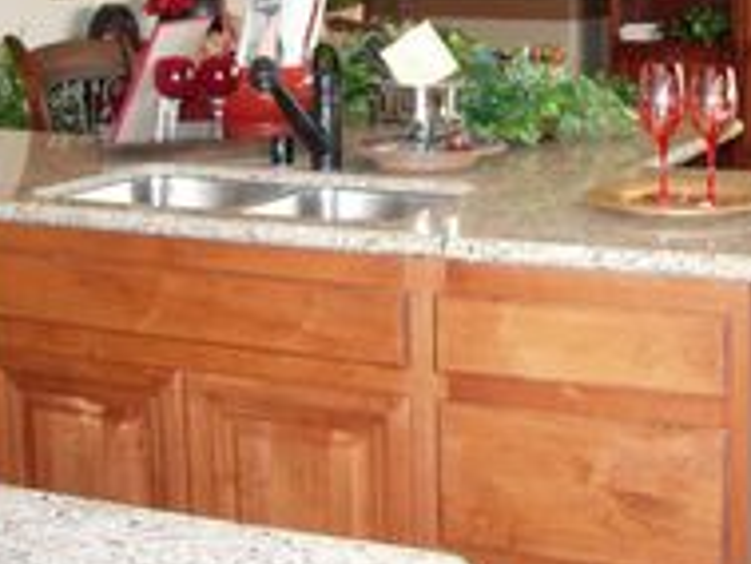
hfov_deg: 25.8
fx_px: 1606
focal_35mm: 74
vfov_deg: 19.6
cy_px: 87
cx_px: 620
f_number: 2.8
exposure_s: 1/65.8
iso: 163
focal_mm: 7.8
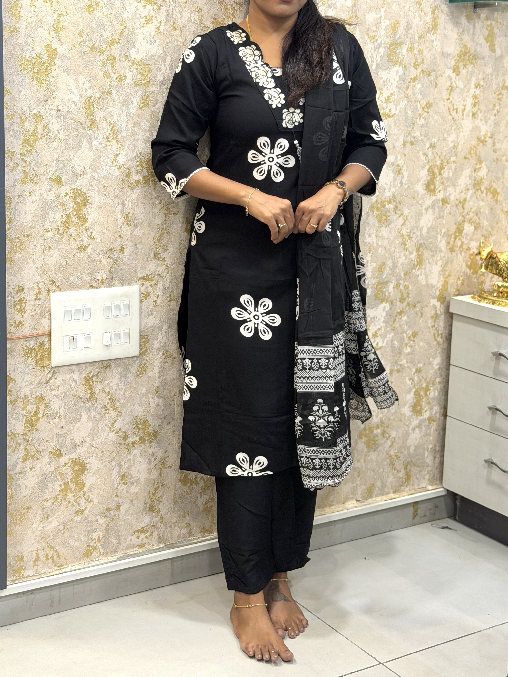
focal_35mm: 56
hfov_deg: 26.1
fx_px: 1096
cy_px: 288
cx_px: 255
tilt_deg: -10.9
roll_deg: -3.4
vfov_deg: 34.3
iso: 100
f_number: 1.78
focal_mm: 6.76
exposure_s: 1/50
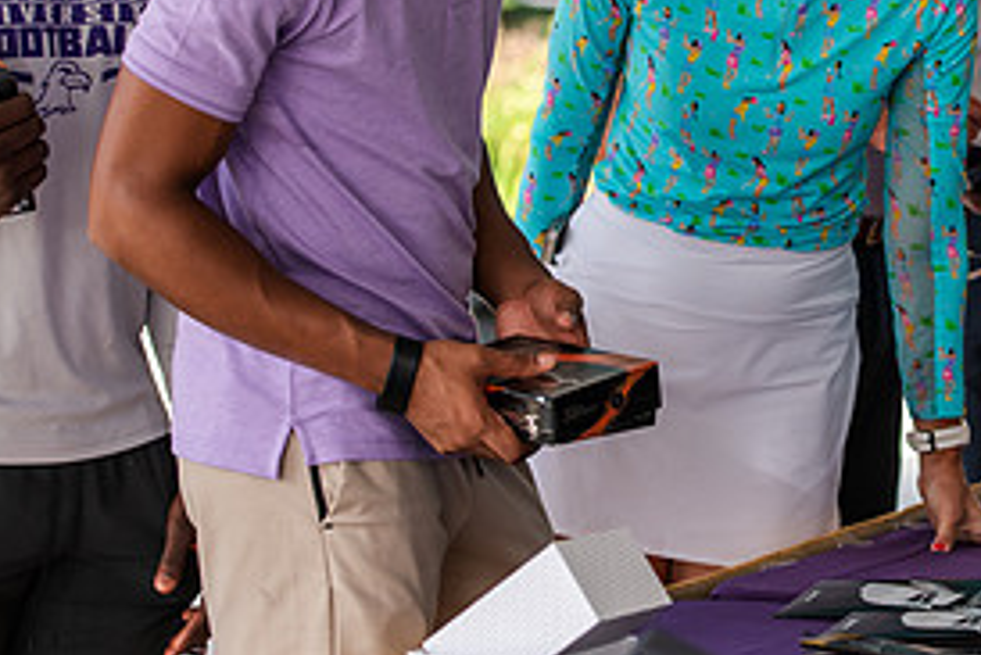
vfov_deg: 9.3
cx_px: 827
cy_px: 91
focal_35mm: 148
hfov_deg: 13.8
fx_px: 4035
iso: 250
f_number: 3.5
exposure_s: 1/400
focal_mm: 70
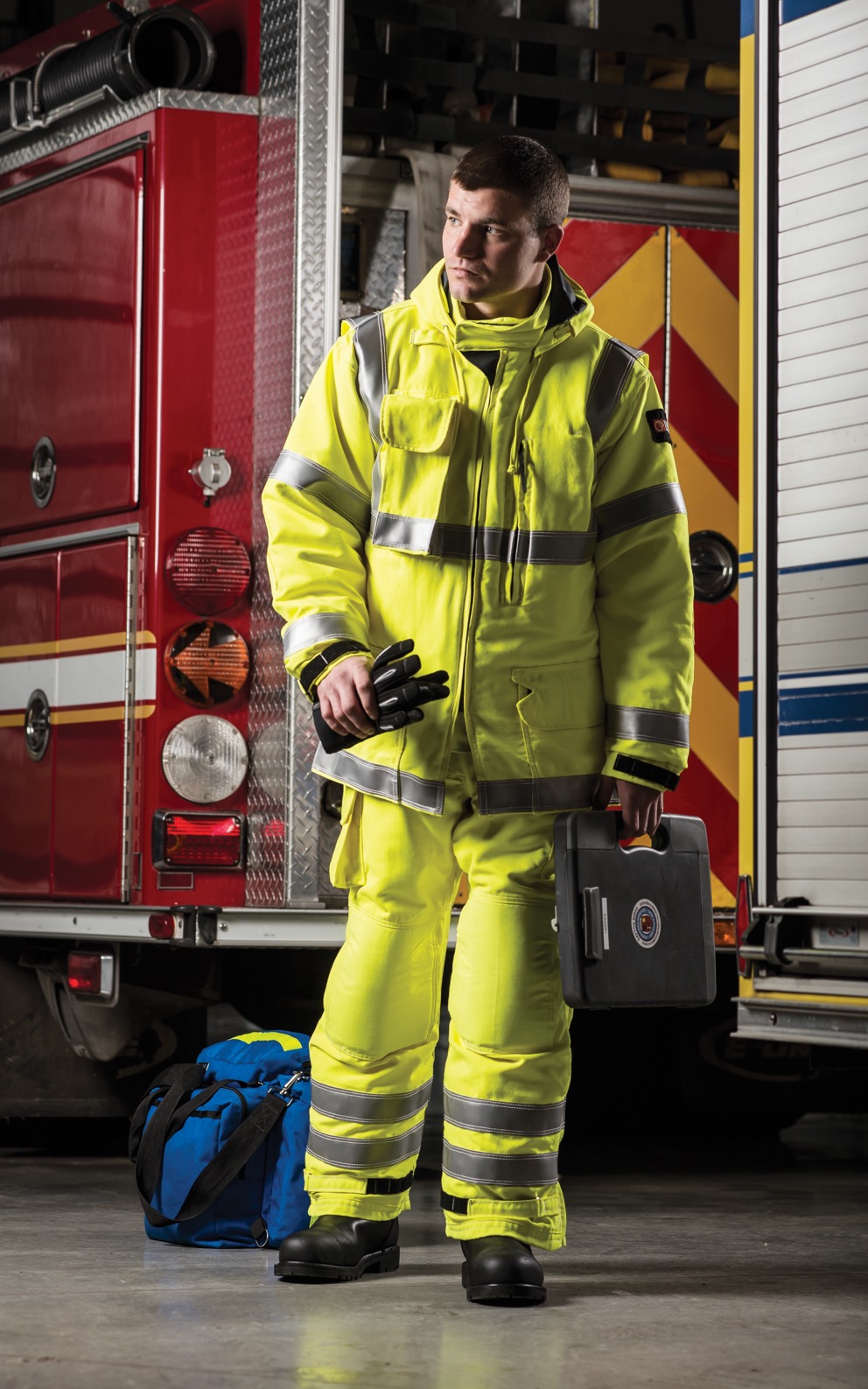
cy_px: 693
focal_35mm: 115
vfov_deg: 18.1
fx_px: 4352
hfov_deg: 11.4
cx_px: 452
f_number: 5.6
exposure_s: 1/250
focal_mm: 112
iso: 160
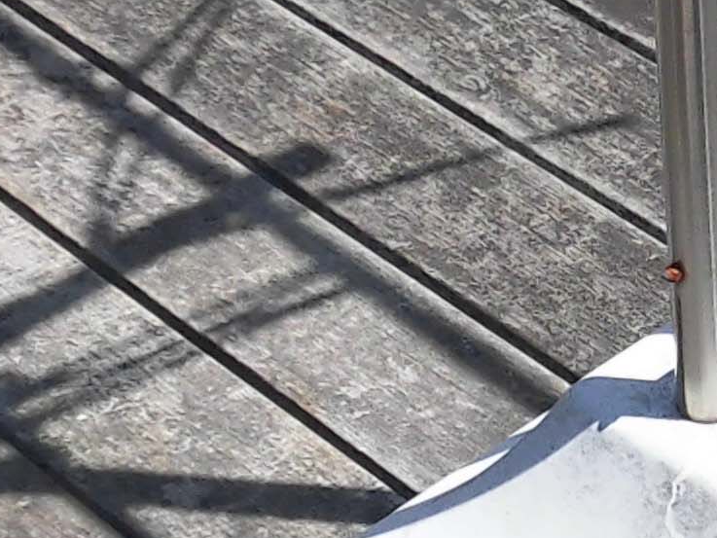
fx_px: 3107
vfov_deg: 9.9
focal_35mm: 150
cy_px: 271
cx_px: 848
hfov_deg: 12.8
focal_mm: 4.3
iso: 100
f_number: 7.8
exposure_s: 1/200
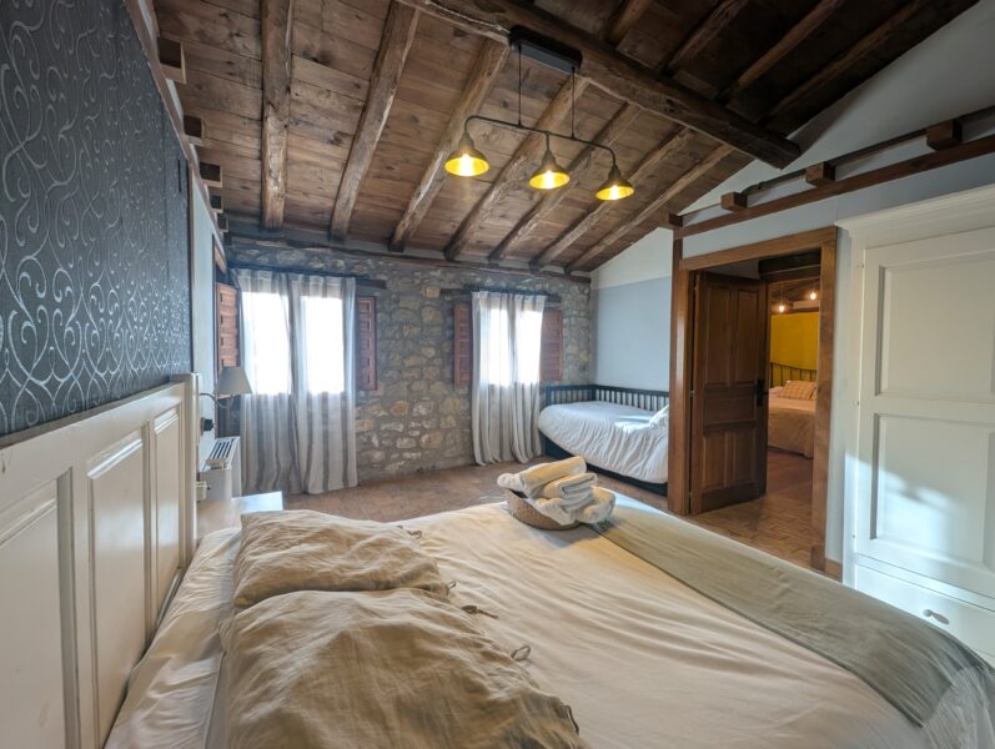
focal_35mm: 13
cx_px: 498
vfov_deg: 90.1
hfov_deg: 106.1
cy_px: 374
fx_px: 374
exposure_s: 1/54.1
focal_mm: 1.95
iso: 43
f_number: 2.2
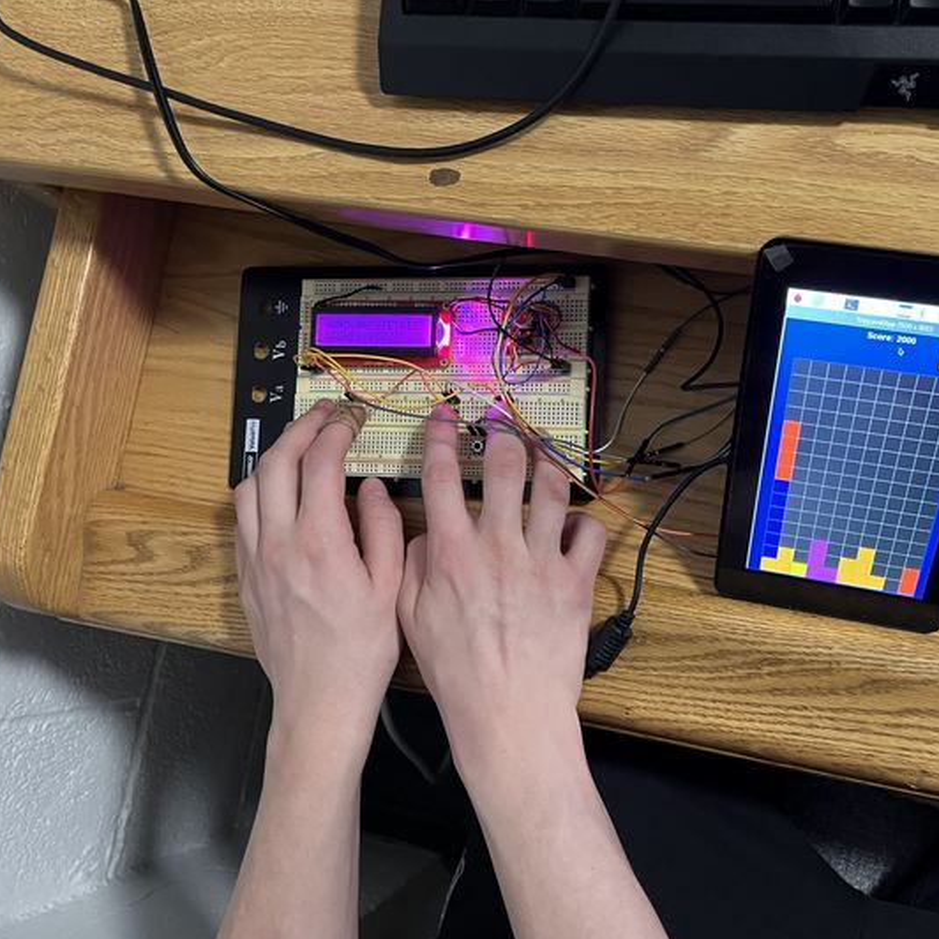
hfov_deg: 49.1
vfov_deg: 49.7
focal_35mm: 33
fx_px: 1013
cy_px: 502
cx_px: 602
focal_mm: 5.1
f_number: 1.6
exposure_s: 1/40
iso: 400
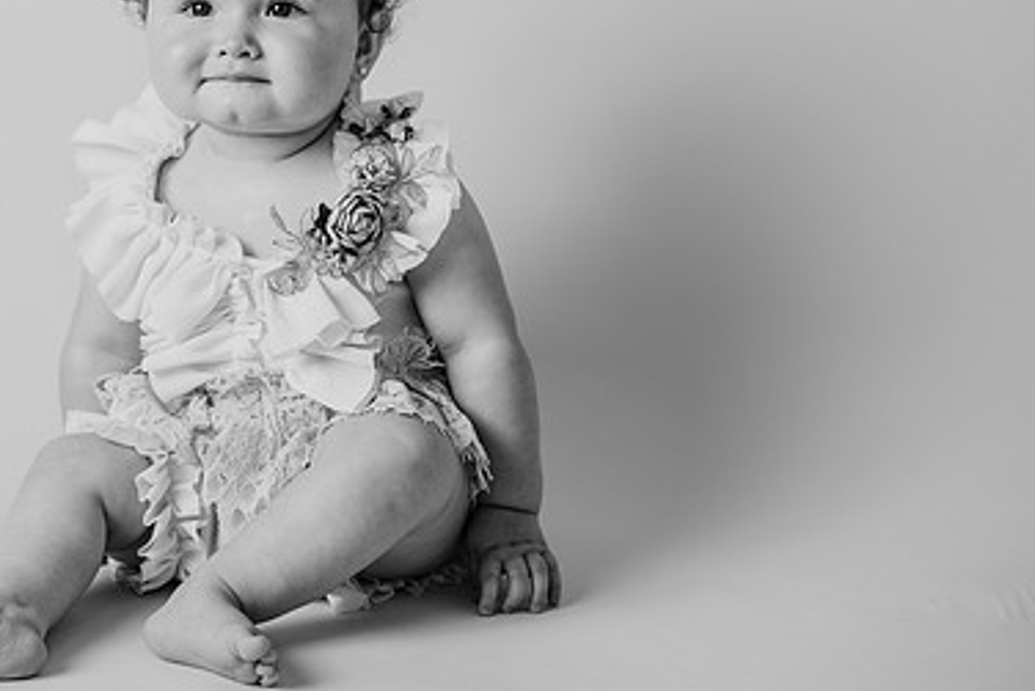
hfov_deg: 15.6
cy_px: 186
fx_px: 3767
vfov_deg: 10.5
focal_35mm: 131
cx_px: 253
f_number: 2.8
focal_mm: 85
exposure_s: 1/160
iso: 100
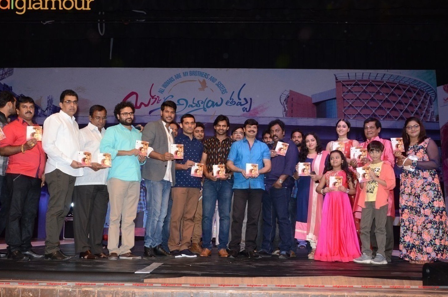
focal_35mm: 37
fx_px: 460
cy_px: 154
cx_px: 200
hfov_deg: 51.9
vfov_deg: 35.8
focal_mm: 22
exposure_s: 1/125
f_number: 7.1
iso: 1250
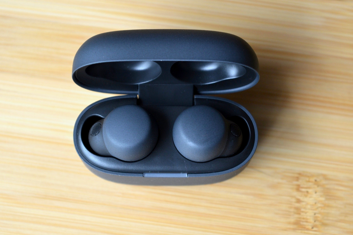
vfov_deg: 16.5
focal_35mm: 82
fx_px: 809
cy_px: 118
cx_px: 176
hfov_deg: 24.6
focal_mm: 55
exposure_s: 1/25
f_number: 5.6
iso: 400
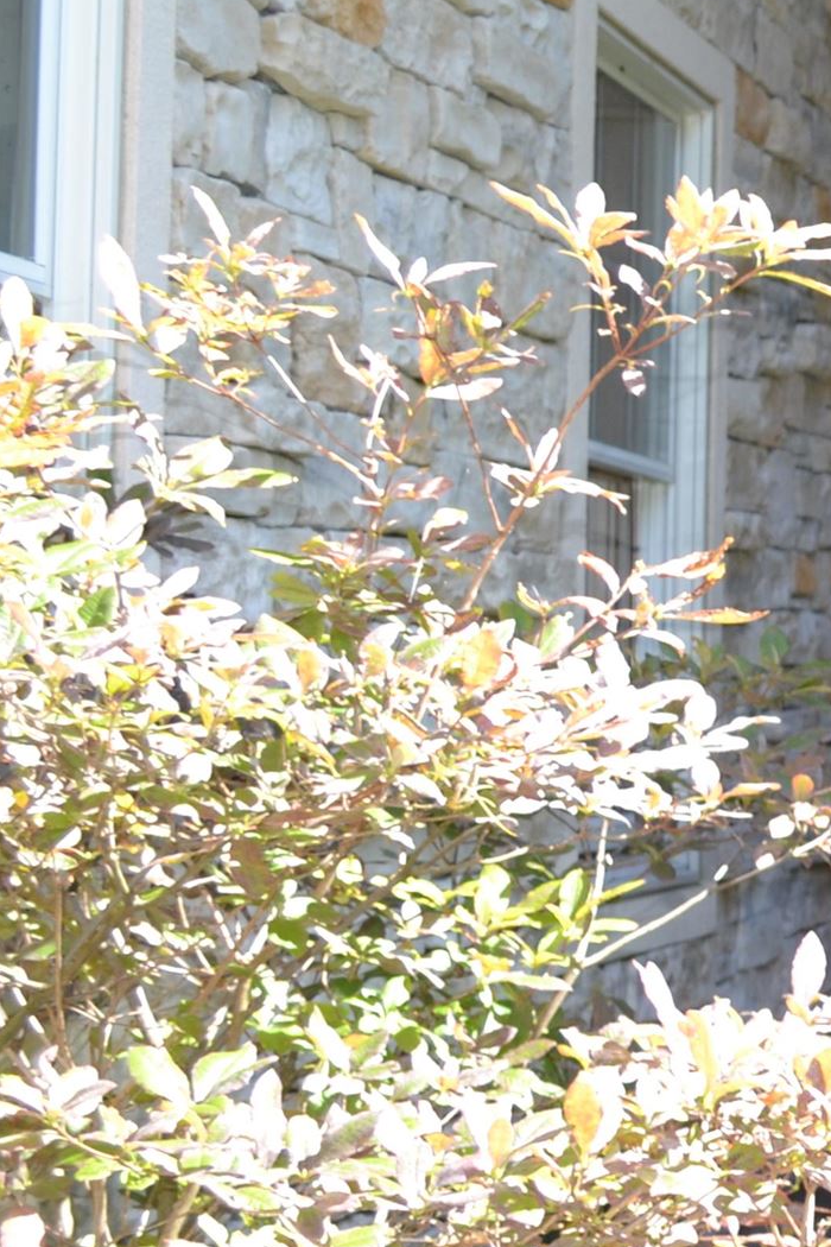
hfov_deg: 14.1
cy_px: 635
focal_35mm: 79
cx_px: 1726
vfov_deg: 25.7
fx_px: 2735
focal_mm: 18
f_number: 4
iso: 160
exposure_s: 1/125
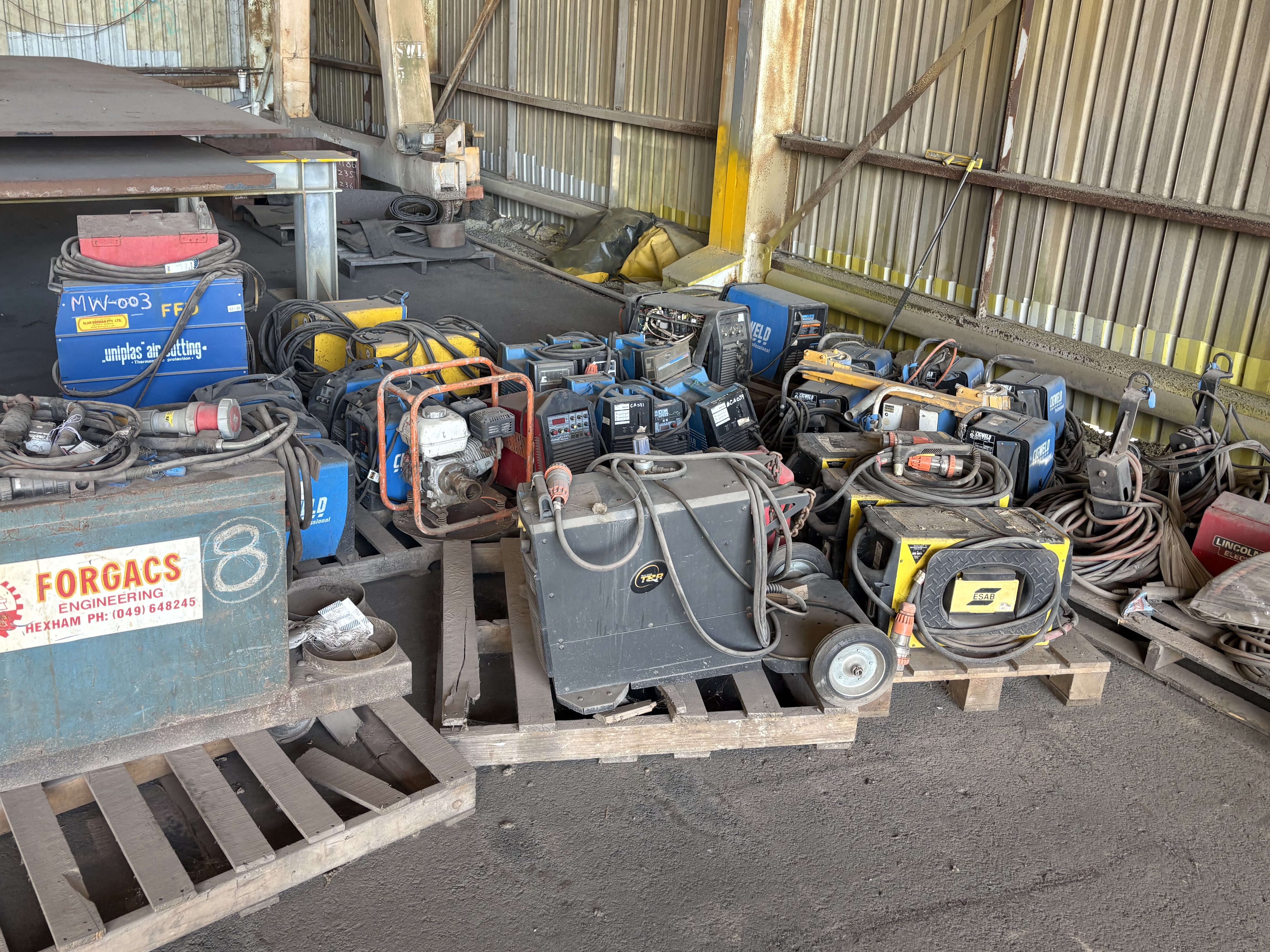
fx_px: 1174
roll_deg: -2.5
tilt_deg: -17.3
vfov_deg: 44.0
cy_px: 385
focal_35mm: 32
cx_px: 593
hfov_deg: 56.8
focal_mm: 5.96
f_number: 1.6
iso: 80
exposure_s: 1/121
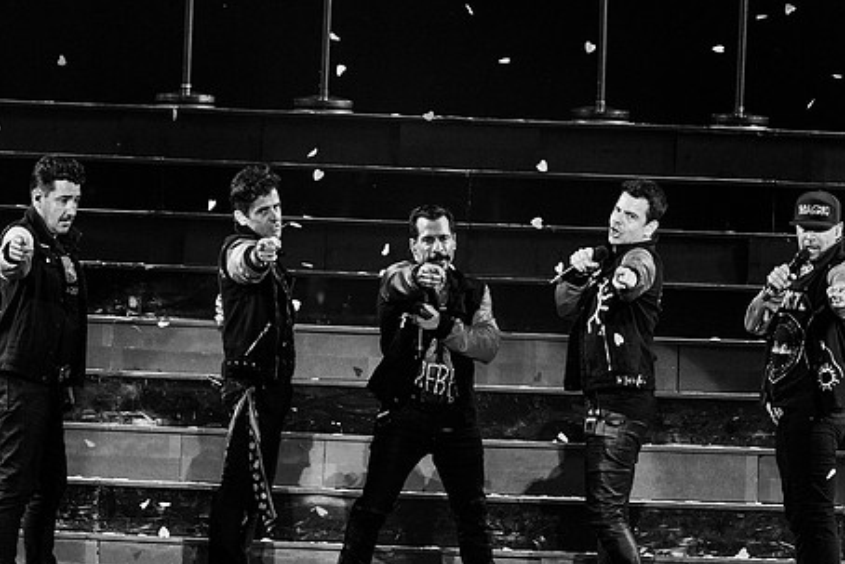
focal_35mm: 462
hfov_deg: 4.5
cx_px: 414
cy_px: 298
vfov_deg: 3.0
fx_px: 10847
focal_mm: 350
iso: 2000
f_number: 5.6
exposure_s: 1/800
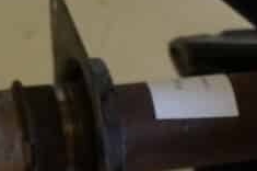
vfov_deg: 10.3
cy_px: 186
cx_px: 372
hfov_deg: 14.7
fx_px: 934
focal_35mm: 131
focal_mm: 20
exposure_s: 1/60
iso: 640
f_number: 4
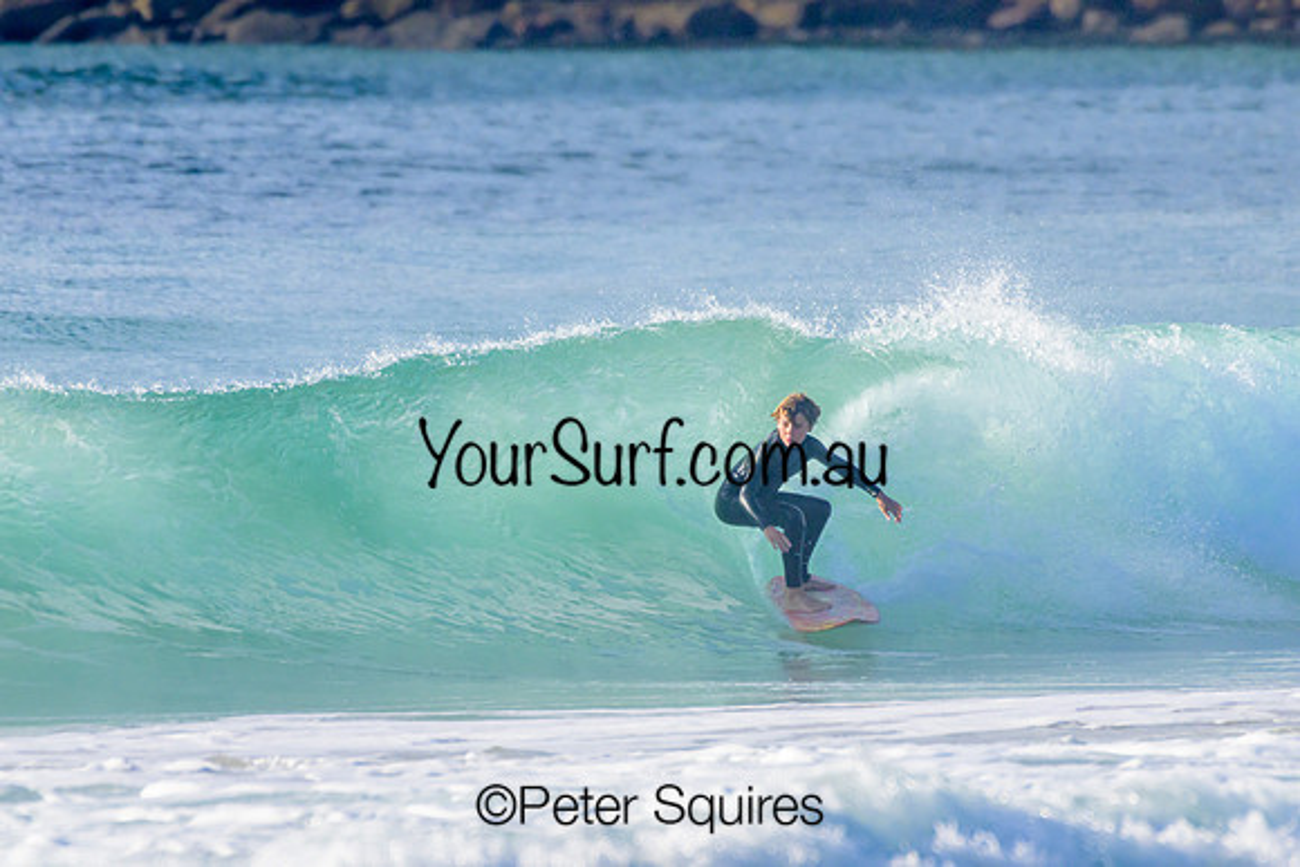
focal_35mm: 1000
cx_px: 650
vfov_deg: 1.4
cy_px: 434
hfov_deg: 2.1
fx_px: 36118
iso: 1250
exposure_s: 1/2000
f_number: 11
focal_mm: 1000
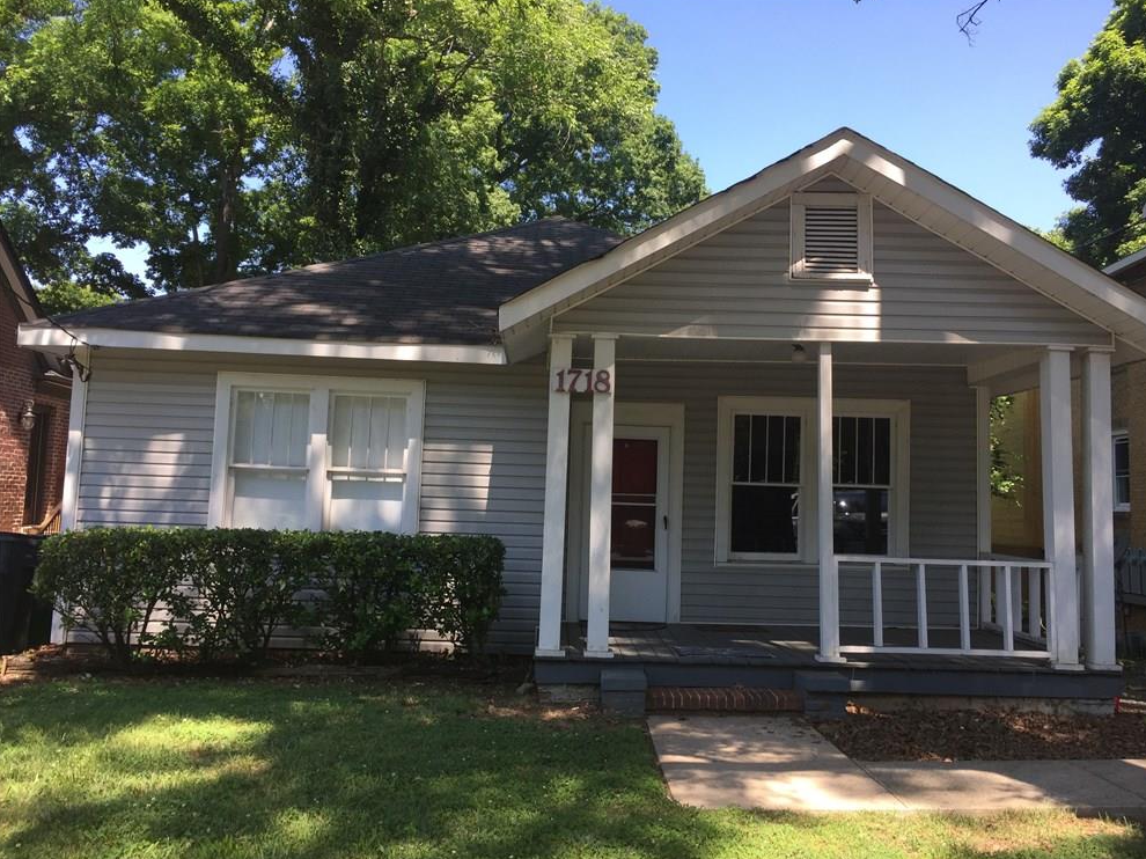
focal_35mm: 30
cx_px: 588
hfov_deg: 60.0
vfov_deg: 46.8
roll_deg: -1.3
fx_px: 993
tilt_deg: +2.3
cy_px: 436
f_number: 2.2
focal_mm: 4.15
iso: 32
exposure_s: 1/425
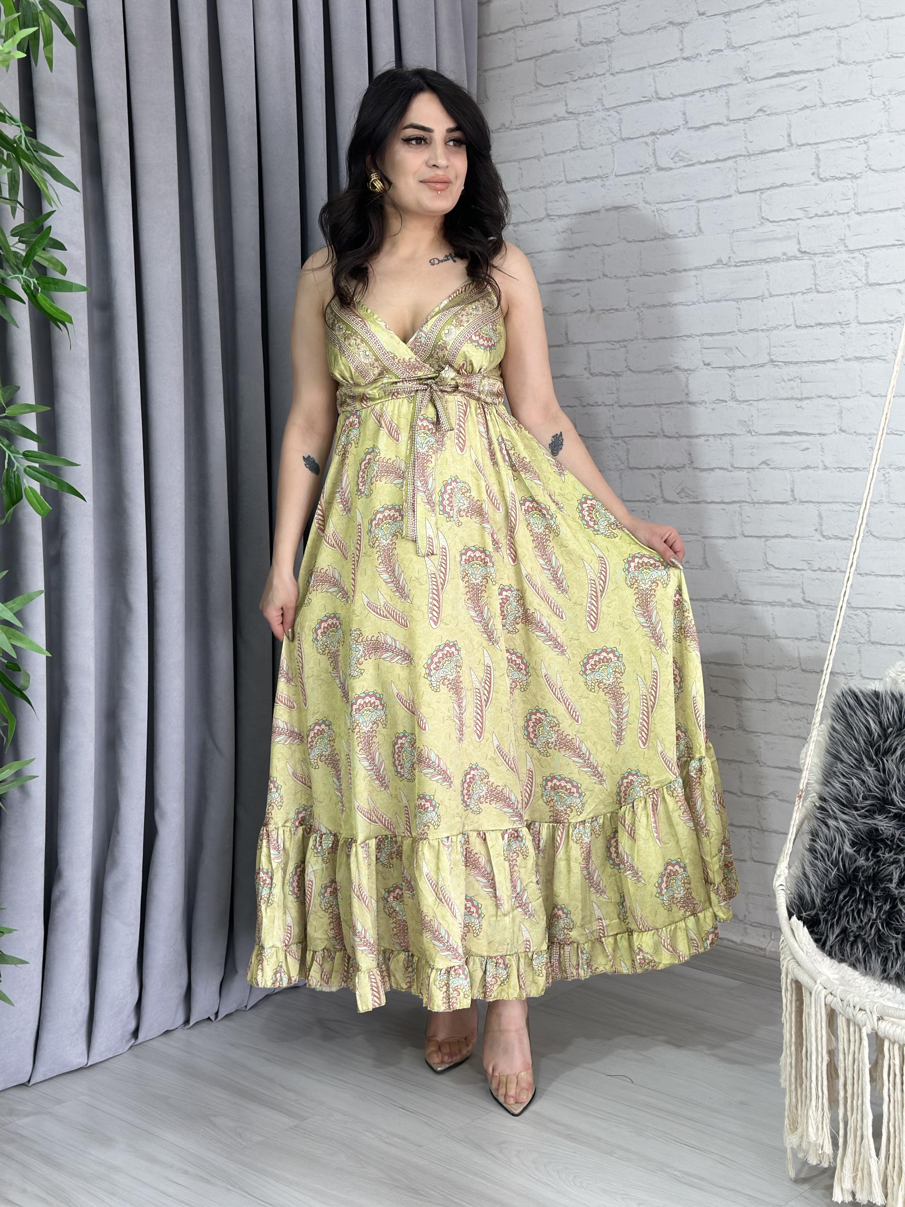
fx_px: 1673
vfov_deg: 39.7
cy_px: 604
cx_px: 452
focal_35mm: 48
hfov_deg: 30.3
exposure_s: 1/150
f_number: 1.78
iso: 64
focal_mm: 6.86
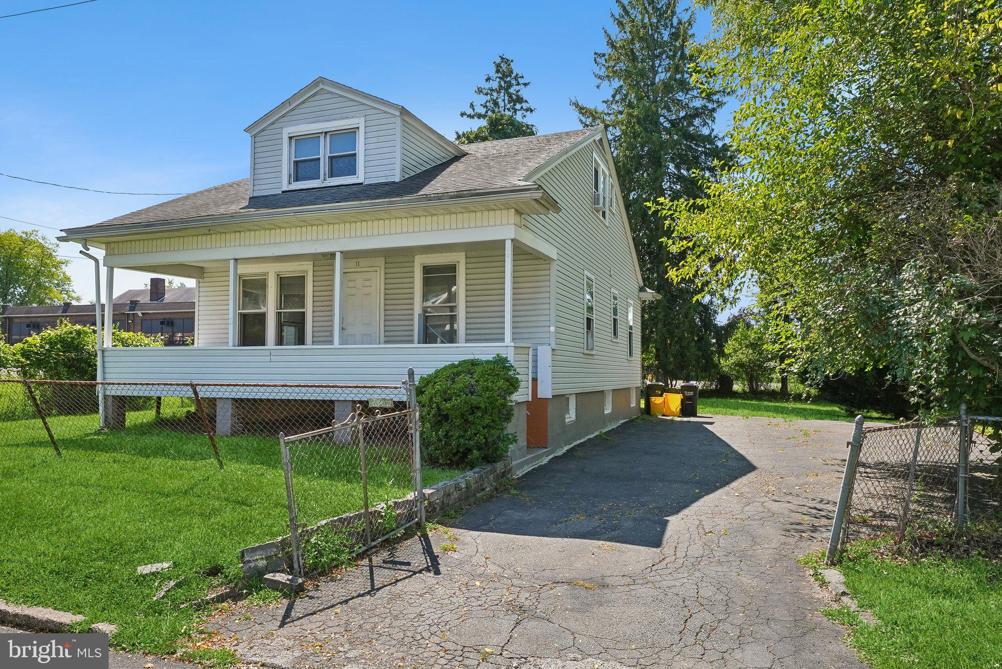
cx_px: 501
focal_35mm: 24
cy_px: 334
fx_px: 668
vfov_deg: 53.2
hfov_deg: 73.7
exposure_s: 1/400
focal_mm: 24
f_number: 11
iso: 800
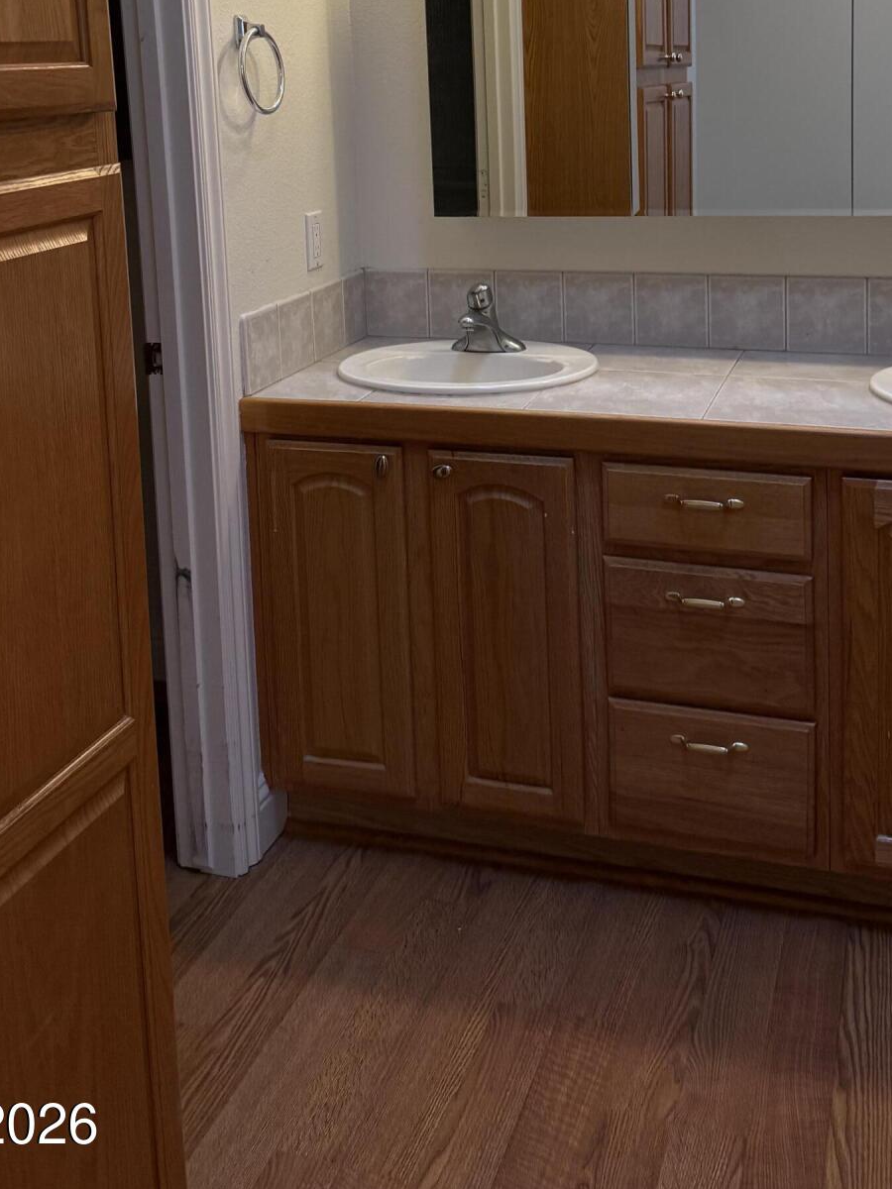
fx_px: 1374
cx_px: 480
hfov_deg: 35.9
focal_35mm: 40
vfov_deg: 44.3
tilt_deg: -6.0
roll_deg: +1.2
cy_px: 224
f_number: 1.78
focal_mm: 6.76
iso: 250
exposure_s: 1/120
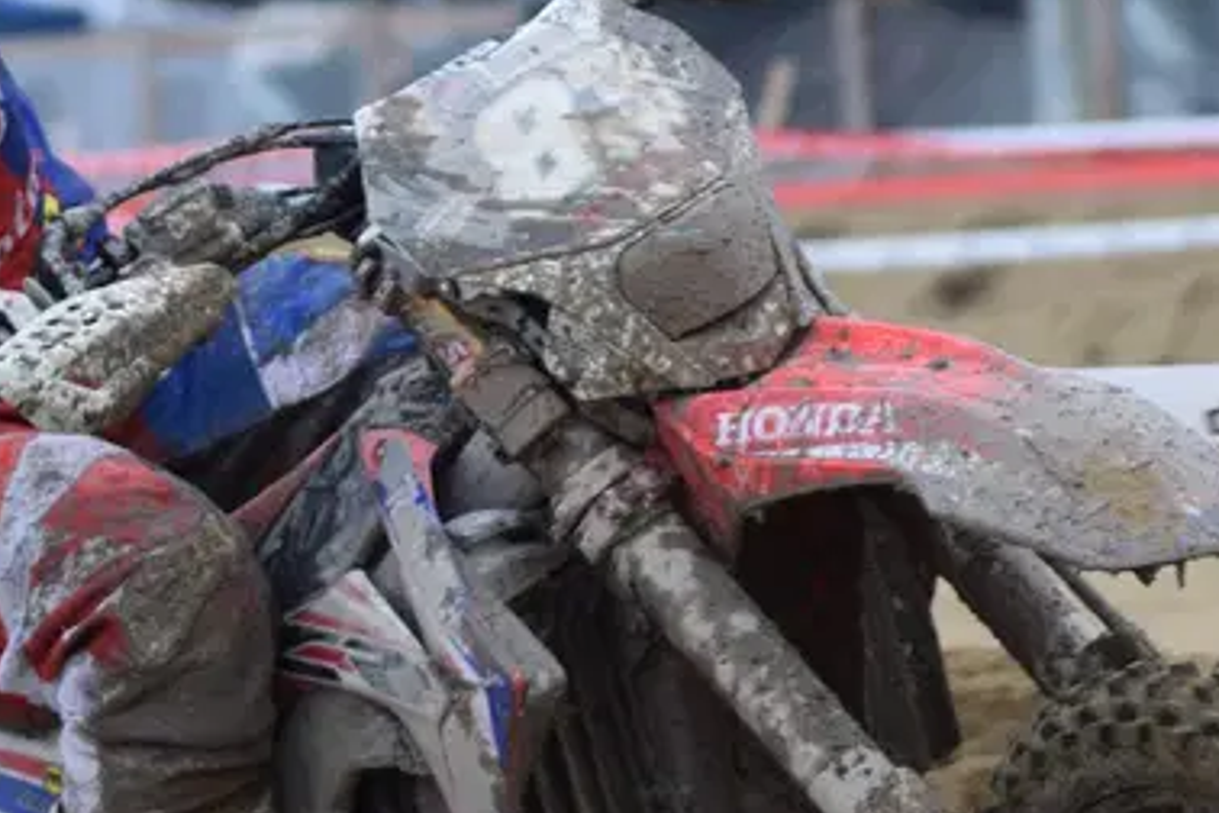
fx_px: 14525
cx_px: 361
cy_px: 587
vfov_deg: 3.2
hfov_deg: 4.8
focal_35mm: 429
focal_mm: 90
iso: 400
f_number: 4.5
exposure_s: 1/1000
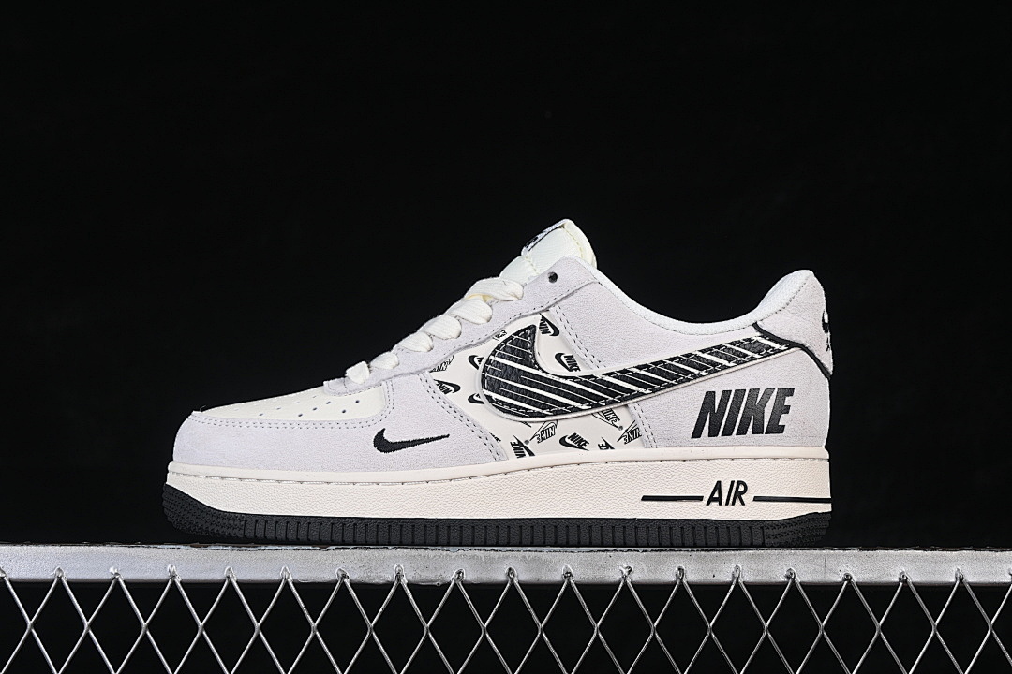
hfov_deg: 27.0
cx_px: 506
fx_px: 2108
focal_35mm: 75
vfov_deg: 18.2
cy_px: 337
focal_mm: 50
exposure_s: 1/80
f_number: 8
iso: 160
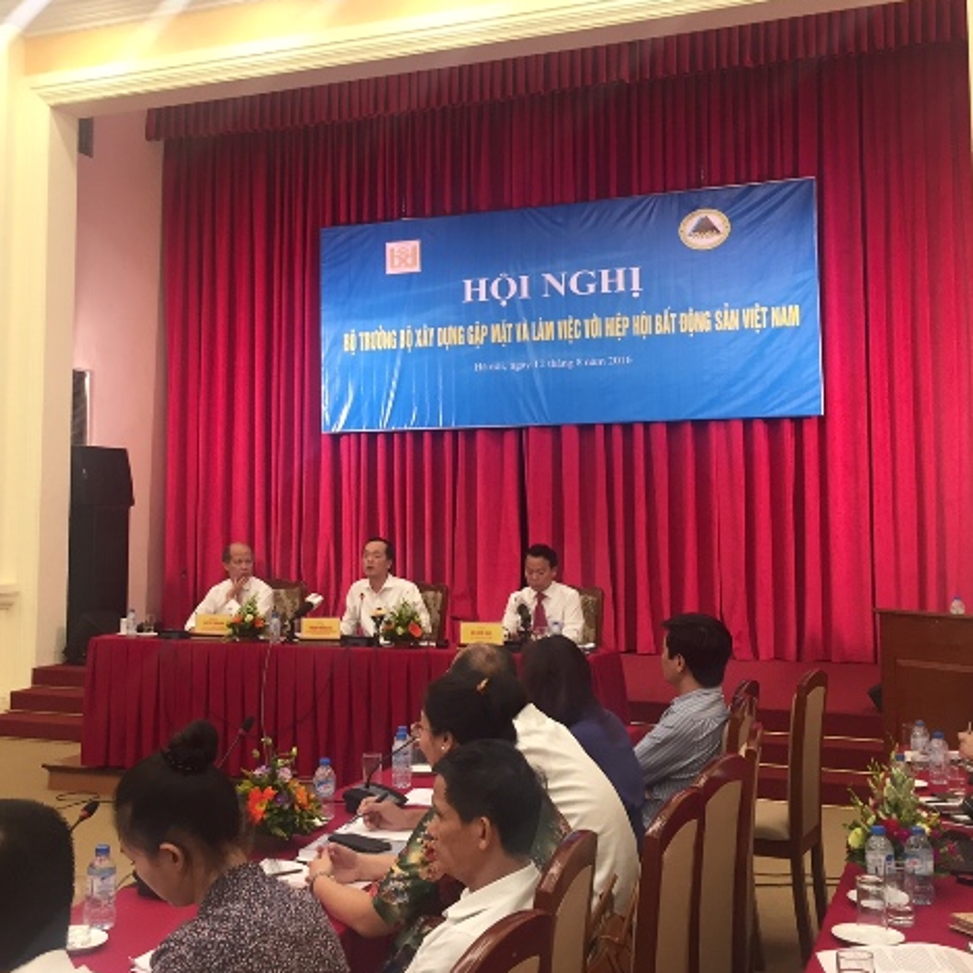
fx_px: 1113
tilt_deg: +4.7
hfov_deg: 46.9
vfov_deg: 47.2
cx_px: 380
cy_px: 485
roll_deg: -1.8
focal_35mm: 35
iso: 100
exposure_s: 1/33
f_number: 2.2
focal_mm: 4.15
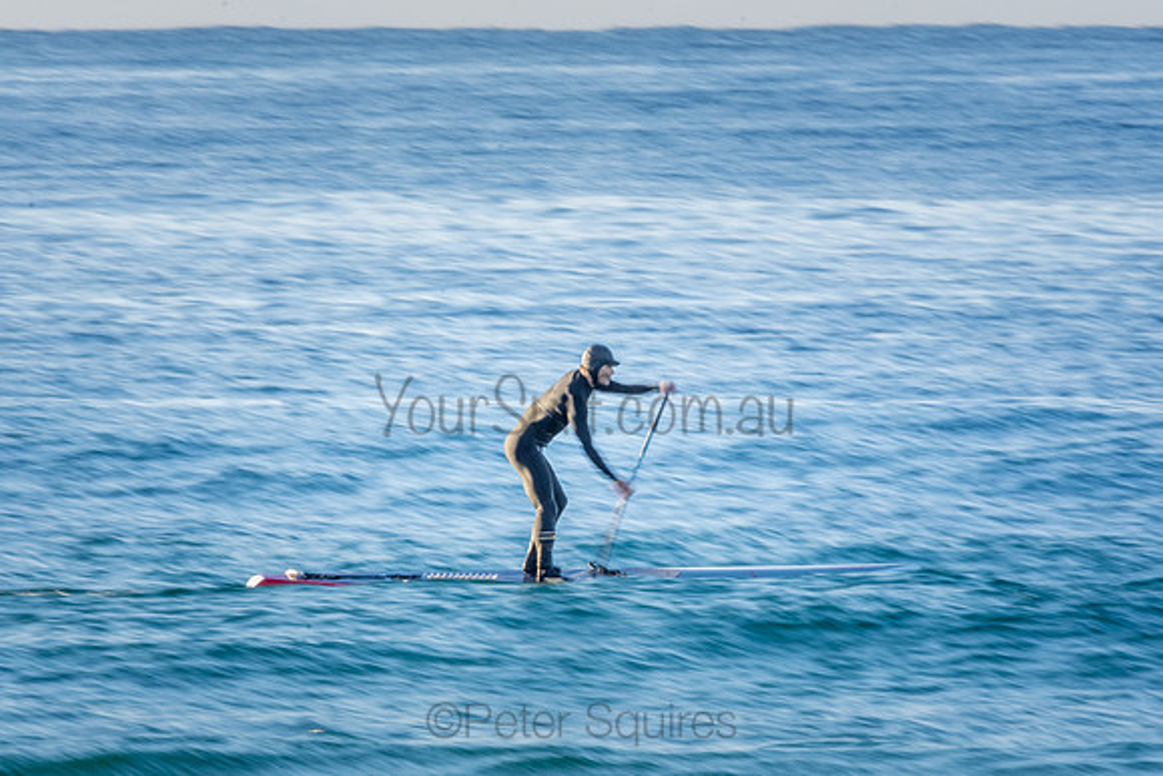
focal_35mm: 778
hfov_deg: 2.6
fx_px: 25147
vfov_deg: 1.8
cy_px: 388
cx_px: 582
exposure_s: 1/20
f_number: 22
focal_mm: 500
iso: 100
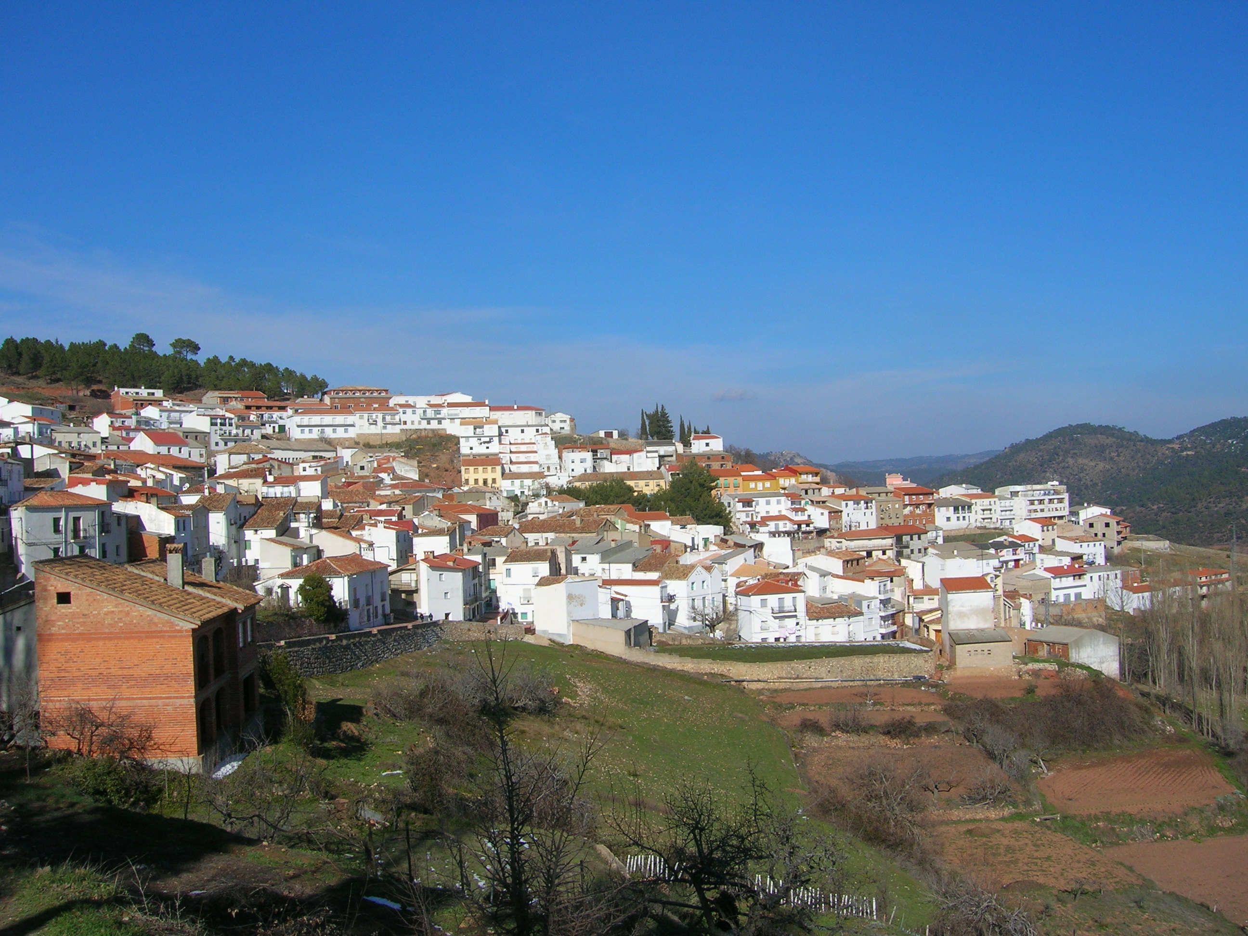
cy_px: 468
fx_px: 1226
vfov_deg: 41.8
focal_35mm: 34
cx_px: 624
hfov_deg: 54.0
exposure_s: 1/690
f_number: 4.9
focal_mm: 5.7
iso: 50
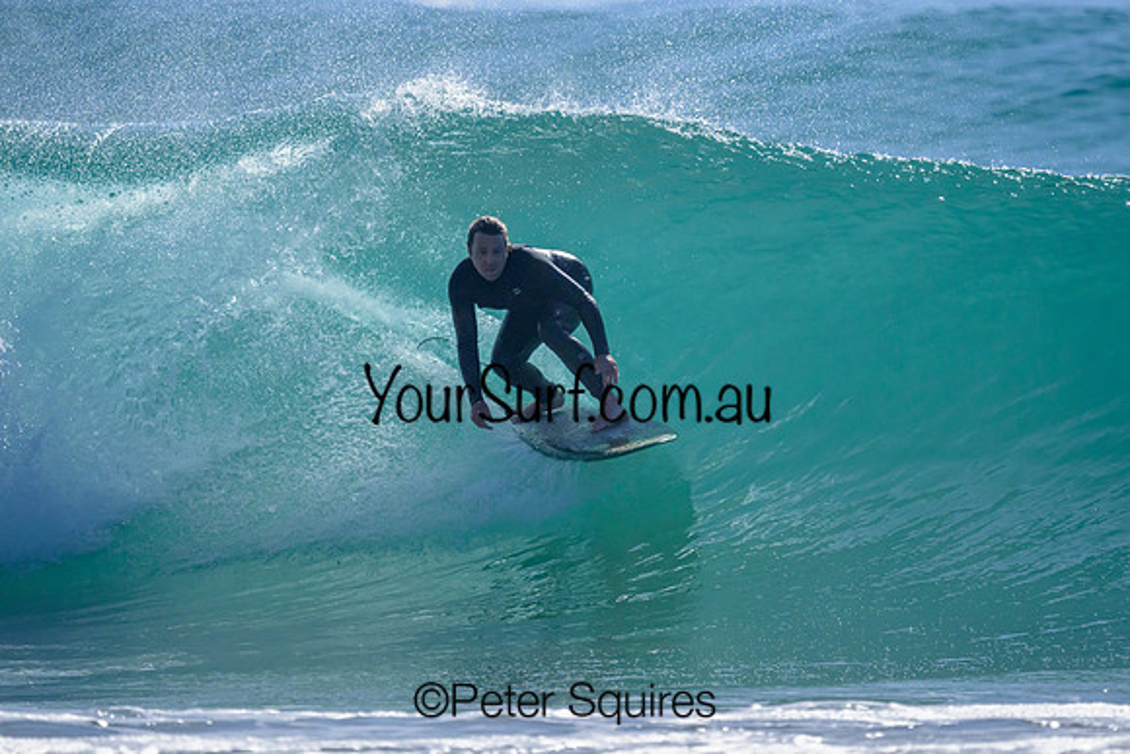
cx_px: 615
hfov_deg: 2.2
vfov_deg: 1.5
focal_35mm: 917
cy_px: 322
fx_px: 28791
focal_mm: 800
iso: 2200
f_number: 6.3
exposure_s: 1/2000
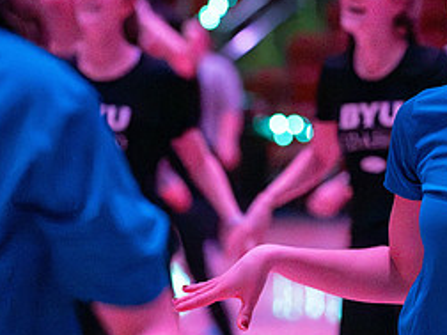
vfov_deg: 5.5
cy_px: 52
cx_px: 471
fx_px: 3474
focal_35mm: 269
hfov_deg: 7.3
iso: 20000
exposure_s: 1/1600
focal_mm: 105
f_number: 2.8
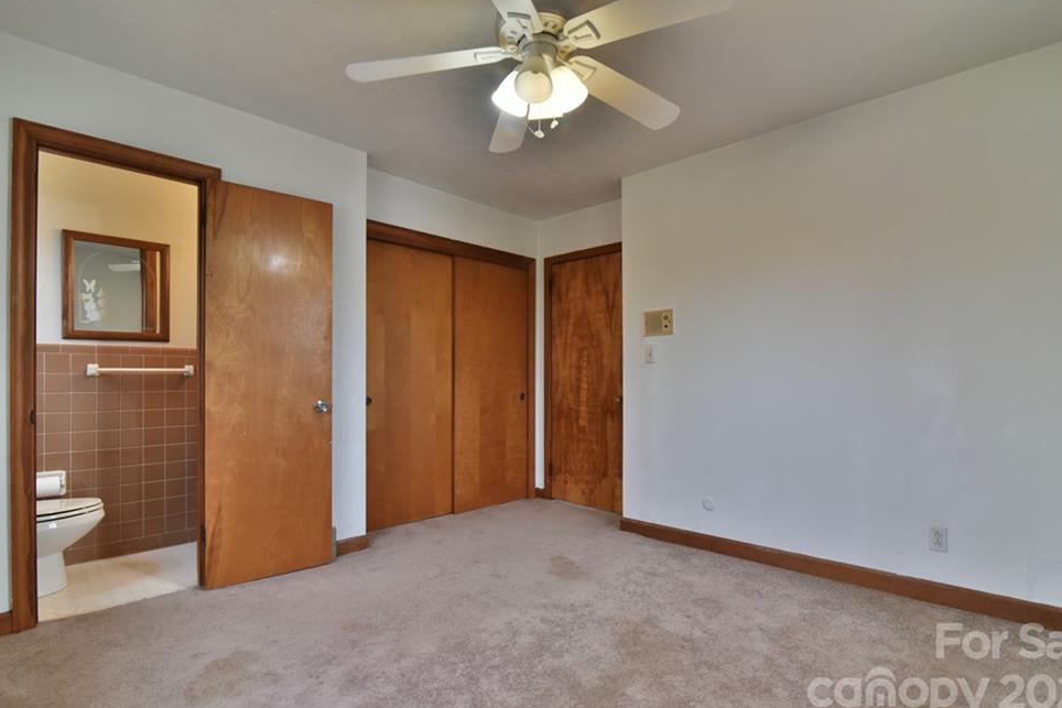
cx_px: 552
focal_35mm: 17
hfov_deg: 93.2
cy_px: 367
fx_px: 502
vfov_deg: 70.4
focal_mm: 16
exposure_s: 1/125
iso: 1600
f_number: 6.3
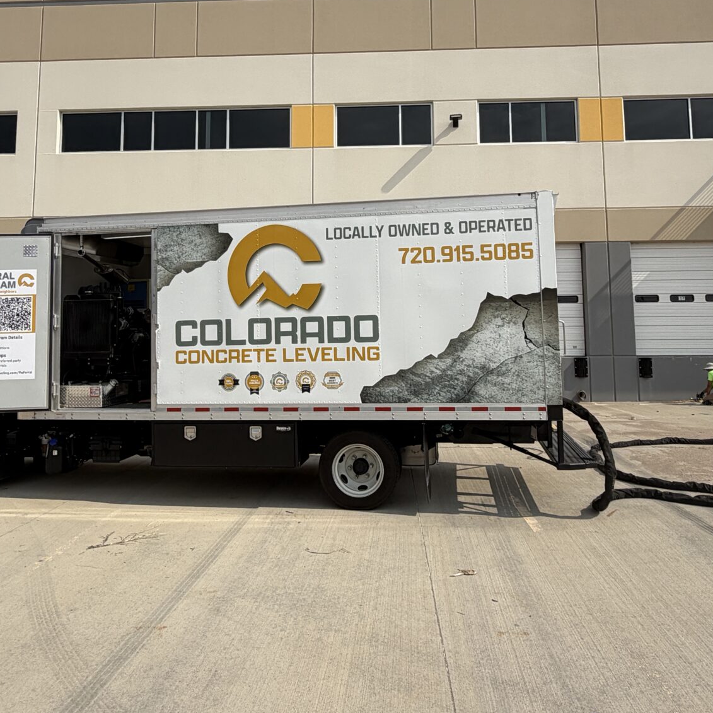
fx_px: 652
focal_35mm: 28
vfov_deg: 56.7
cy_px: 274
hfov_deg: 57.3
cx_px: 348
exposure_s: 1/1534
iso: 20
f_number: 2.2
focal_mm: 2.22
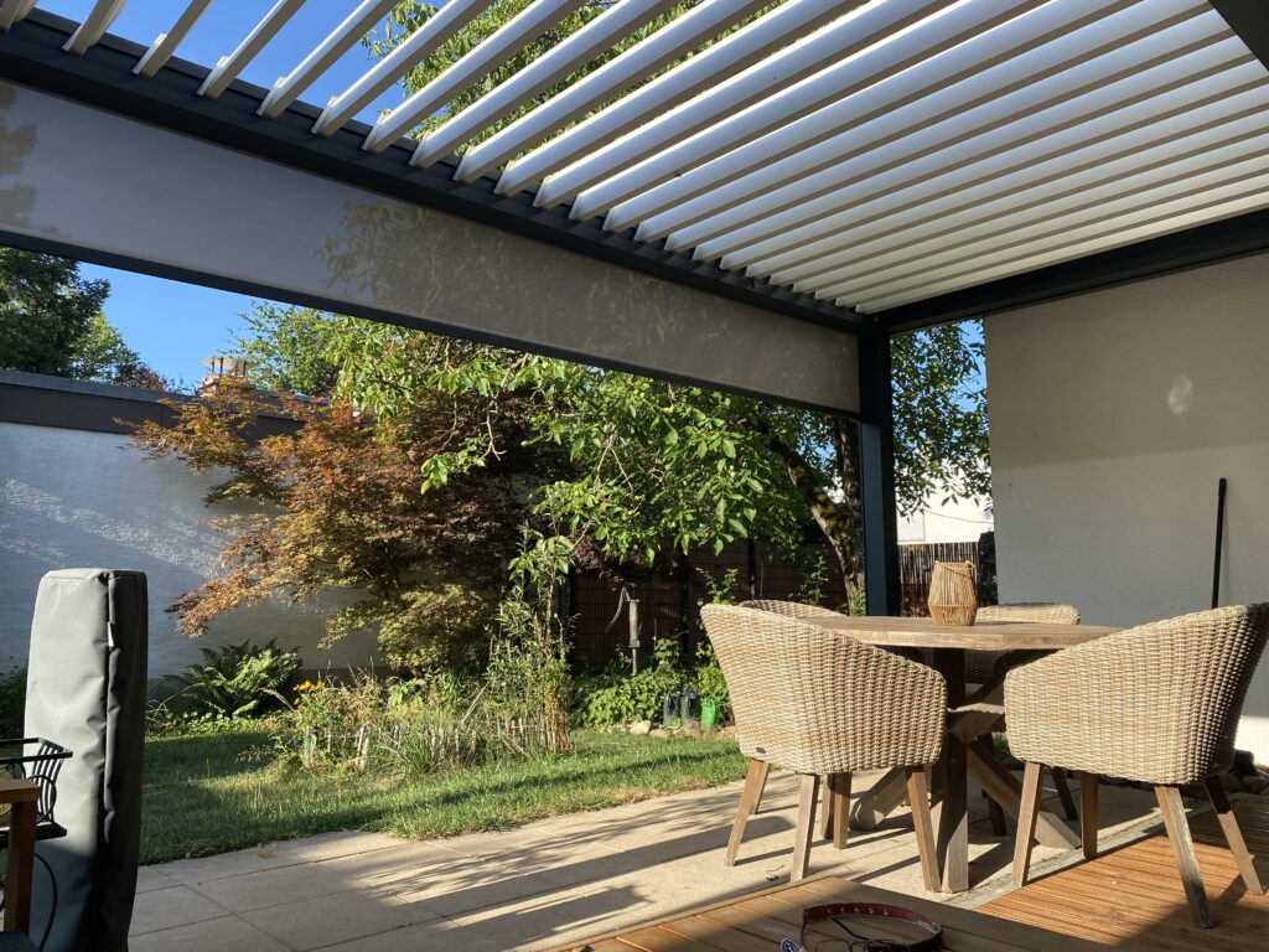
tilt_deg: +7.3
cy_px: 476
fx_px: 953
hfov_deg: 67.3
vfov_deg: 53.1
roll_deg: -0.5
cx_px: 634
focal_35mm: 26
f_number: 1.8
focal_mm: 4.25
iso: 32
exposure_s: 1/919
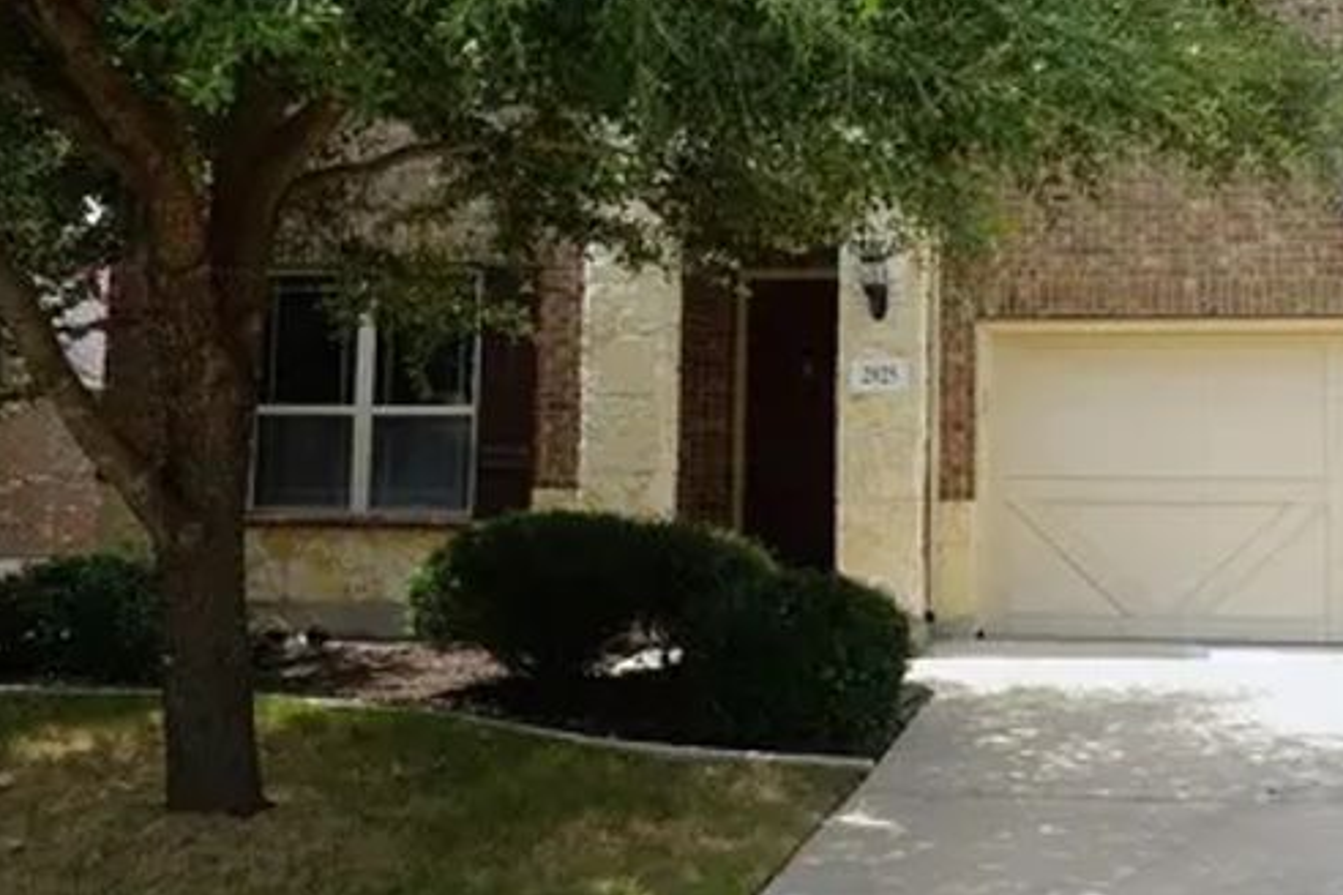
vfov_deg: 26.8
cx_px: 846
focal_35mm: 50
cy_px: 302
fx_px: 1865
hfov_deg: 39.3
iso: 100
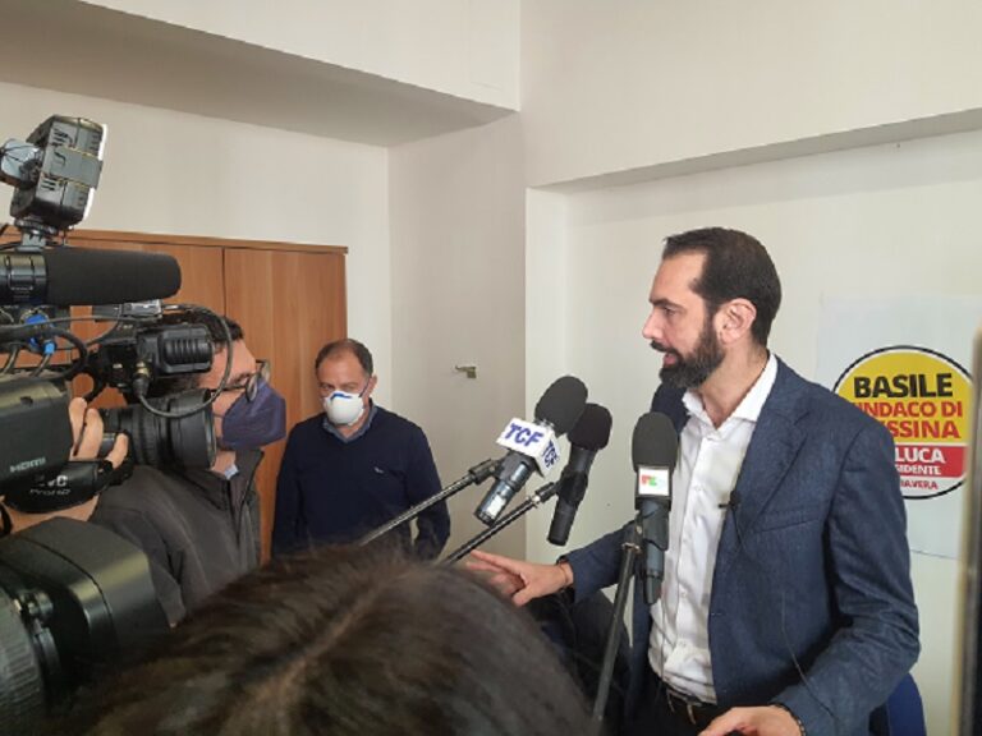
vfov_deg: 53.1
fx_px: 738
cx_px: 491
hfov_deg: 67.3
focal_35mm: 26
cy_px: 368
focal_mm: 4.32
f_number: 1.7
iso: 160
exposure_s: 1/100
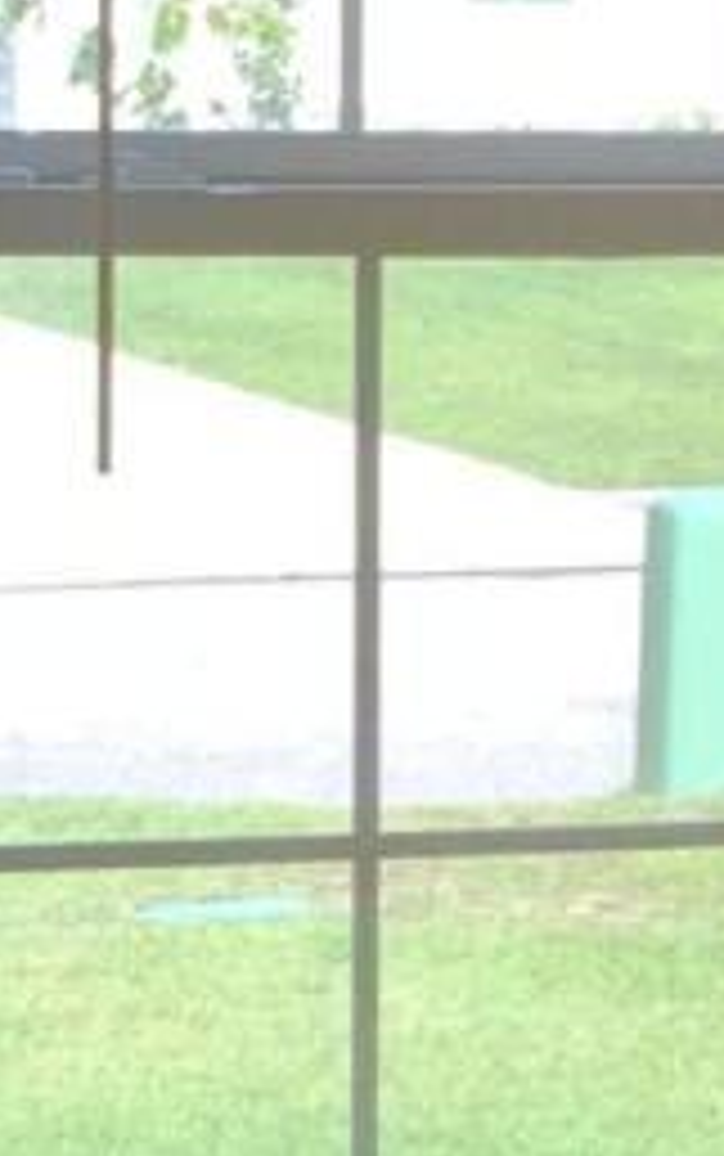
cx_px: 414
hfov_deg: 5.5
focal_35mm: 239
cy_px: 1210
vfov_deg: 8.7
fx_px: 7533
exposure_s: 1/120
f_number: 1.8
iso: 50
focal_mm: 3
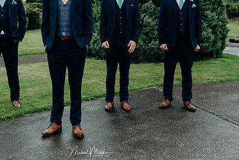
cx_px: 70
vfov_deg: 23.6
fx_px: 379
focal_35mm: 57
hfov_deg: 34.5
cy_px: 44
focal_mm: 35
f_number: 3.2
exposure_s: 1/200
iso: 100
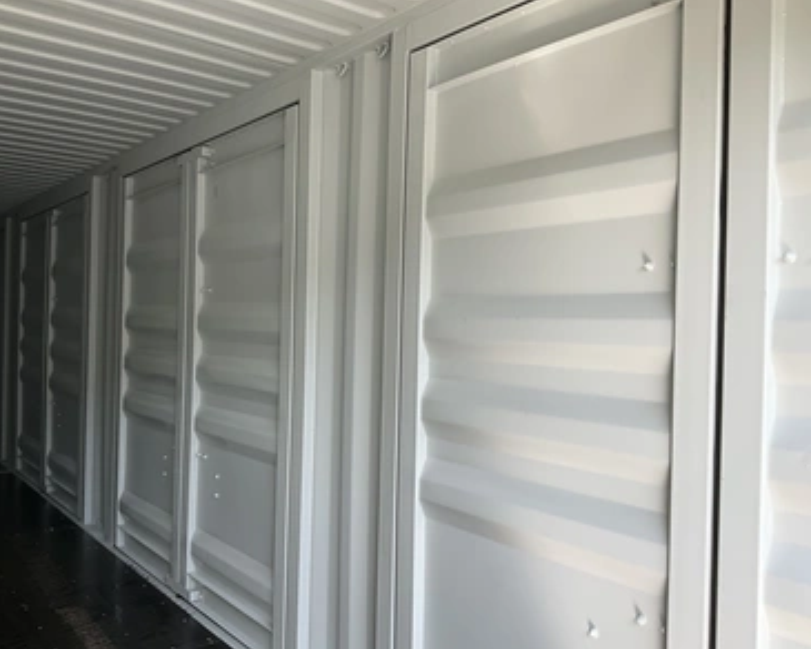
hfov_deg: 57.1
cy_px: 324
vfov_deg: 47.1
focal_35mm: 31
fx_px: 744
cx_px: 369
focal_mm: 3
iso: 20
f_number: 1.8
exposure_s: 1/167
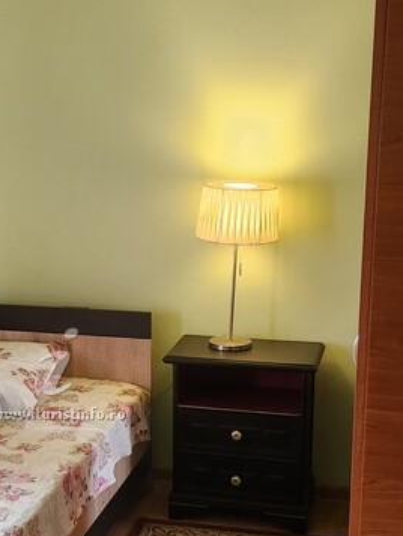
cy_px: 381
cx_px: 68
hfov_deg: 21.9
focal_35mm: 66
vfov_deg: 29.1
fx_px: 1024
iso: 250
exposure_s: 1/100
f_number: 1.8
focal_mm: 5.4
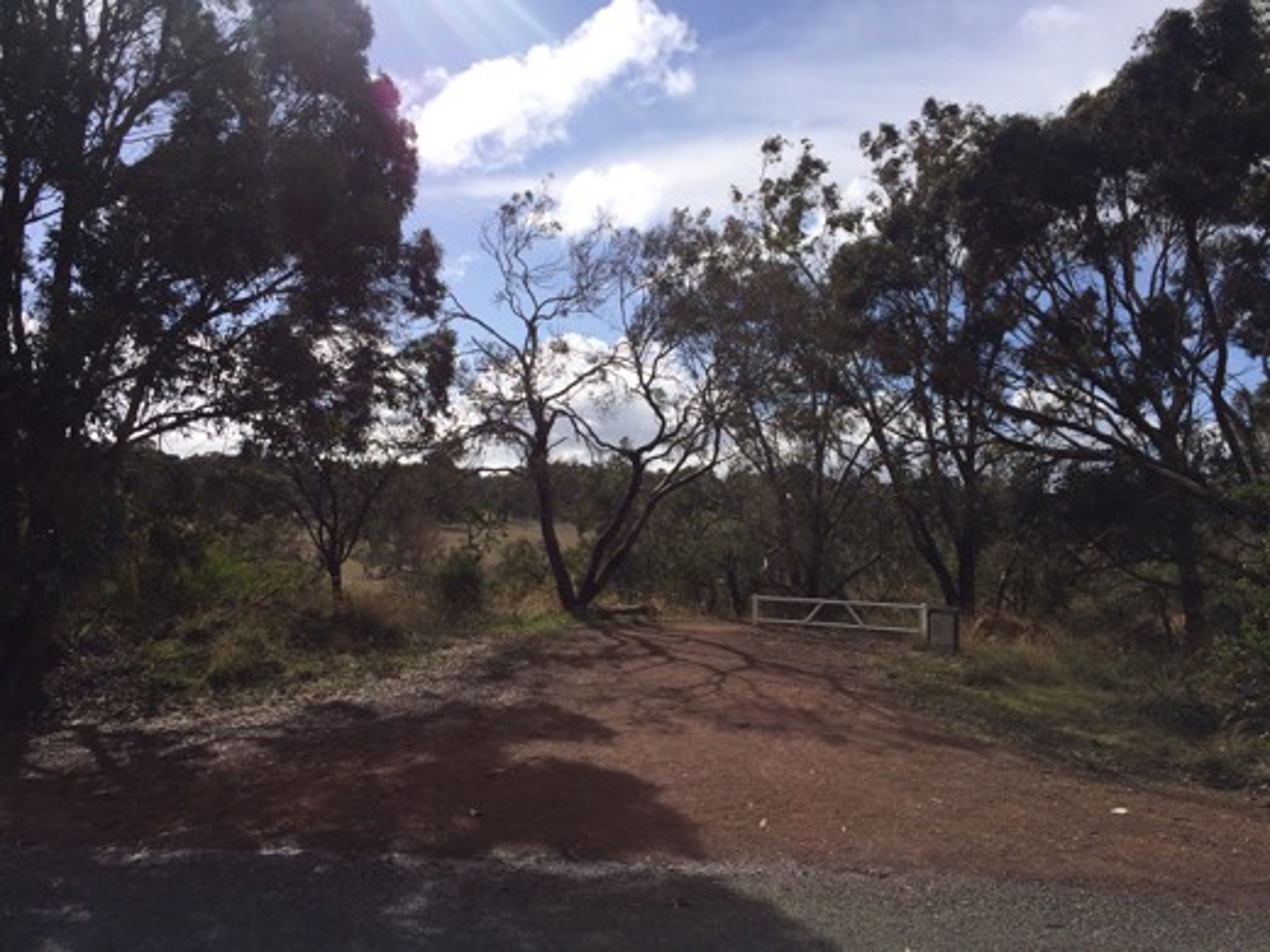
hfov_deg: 61.7
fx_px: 1064
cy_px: 476
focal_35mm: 29
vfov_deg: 48.2
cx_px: 635
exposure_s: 1/4115
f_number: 2.2
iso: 32
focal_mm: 4.15
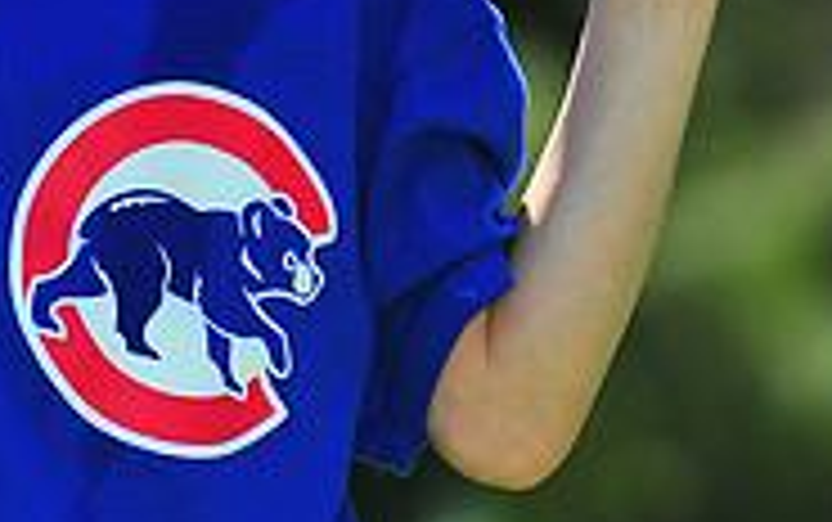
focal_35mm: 574
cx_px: 112
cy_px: -238
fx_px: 13027
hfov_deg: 3.7
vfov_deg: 2.3
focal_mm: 180
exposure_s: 1/1000
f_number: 5
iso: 200
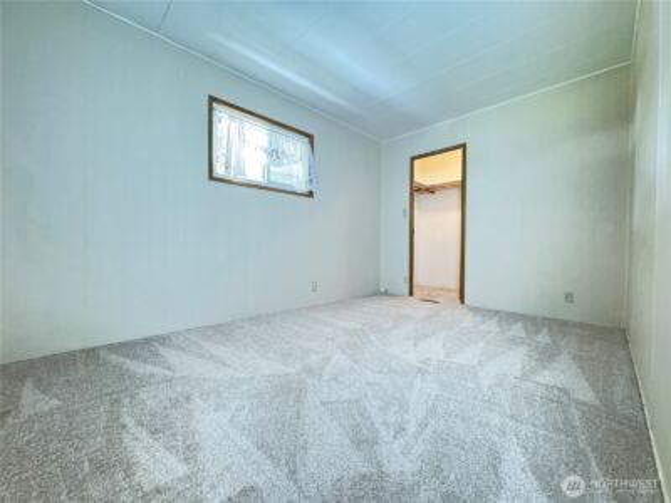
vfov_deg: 85.7
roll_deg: -1.0
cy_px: 252
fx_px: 271
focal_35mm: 14
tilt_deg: -1.0
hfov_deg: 102.1
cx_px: 336
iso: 800
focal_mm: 2.22
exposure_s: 1/41
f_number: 2.2
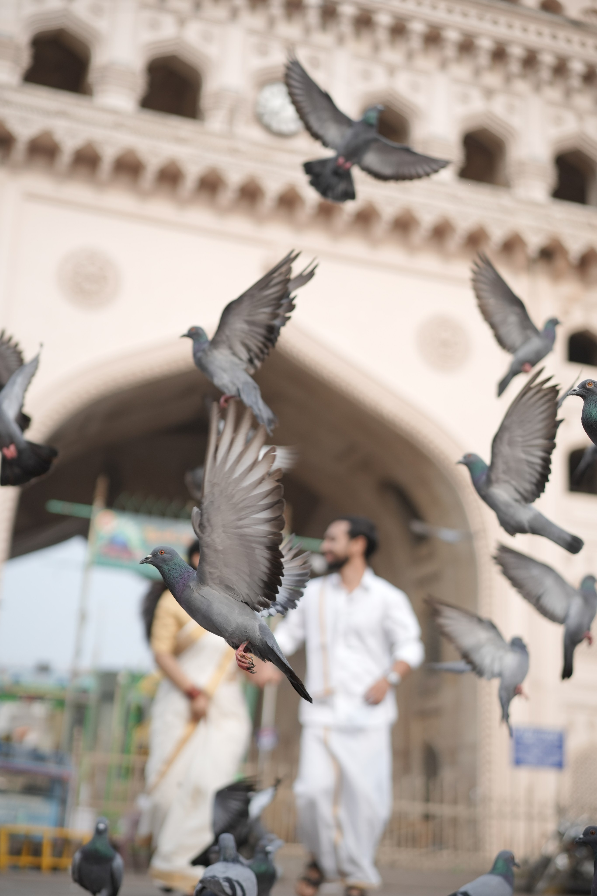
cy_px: 448
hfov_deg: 24.6
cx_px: 298
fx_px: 1368
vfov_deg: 36.2
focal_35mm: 55
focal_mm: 55
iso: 320
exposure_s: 1/3200
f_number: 2.5
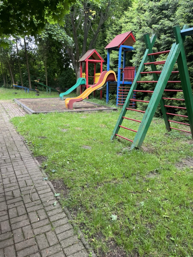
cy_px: 128
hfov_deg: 53.1
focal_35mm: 26
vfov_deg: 67.3
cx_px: 96
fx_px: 193
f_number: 1.6
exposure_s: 1/122
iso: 64
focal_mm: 5.1
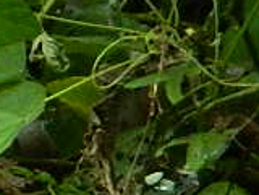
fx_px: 6173
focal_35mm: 825
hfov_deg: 2.4
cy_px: 200
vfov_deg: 1.8
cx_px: -565
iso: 400
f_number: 4.7
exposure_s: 1/125
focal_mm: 23.2
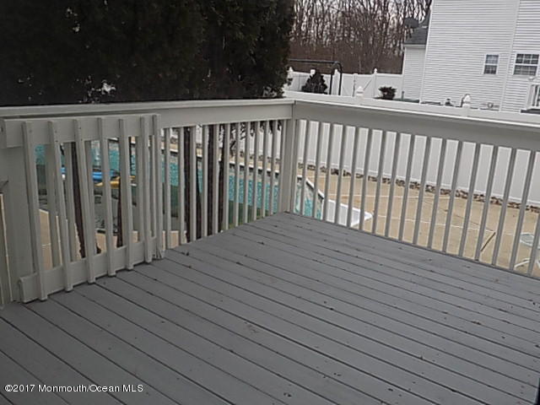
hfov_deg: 60.0
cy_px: 202
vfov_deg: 46.8
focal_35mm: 30
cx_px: 270
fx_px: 468
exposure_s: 1/160
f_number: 3.3
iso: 80
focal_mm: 5.3
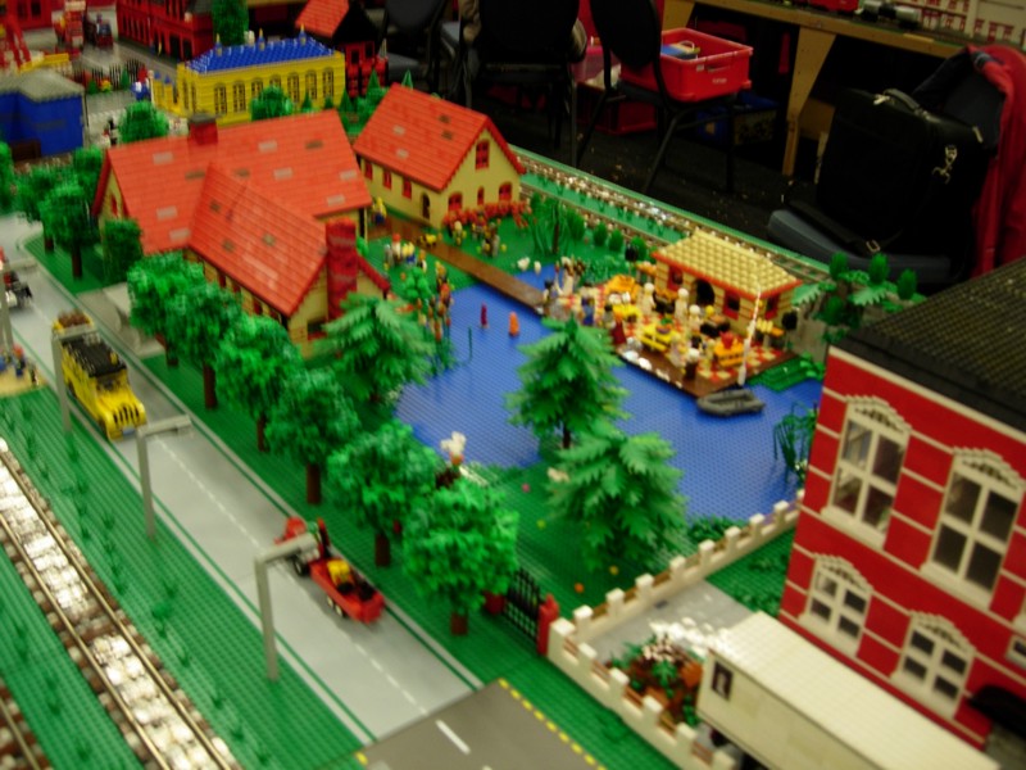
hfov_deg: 49.0
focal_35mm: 38
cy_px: 385
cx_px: 513
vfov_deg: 37.7
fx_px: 1126
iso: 64
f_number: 2.8
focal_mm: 7.8
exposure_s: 1/4.4
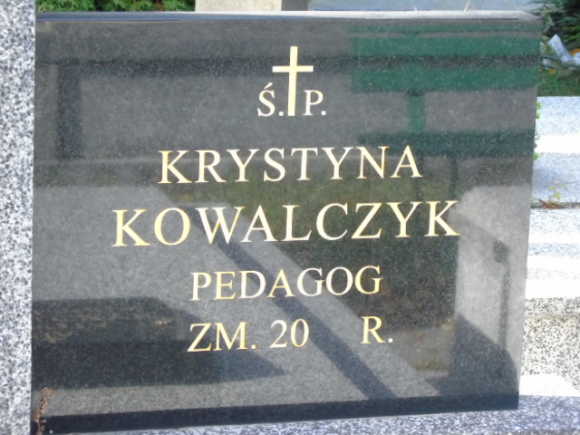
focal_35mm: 124
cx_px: 290
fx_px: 2078
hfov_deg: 15.9
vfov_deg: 12.0
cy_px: 218
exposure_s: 1/250
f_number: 4.6
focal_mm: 22
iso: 640
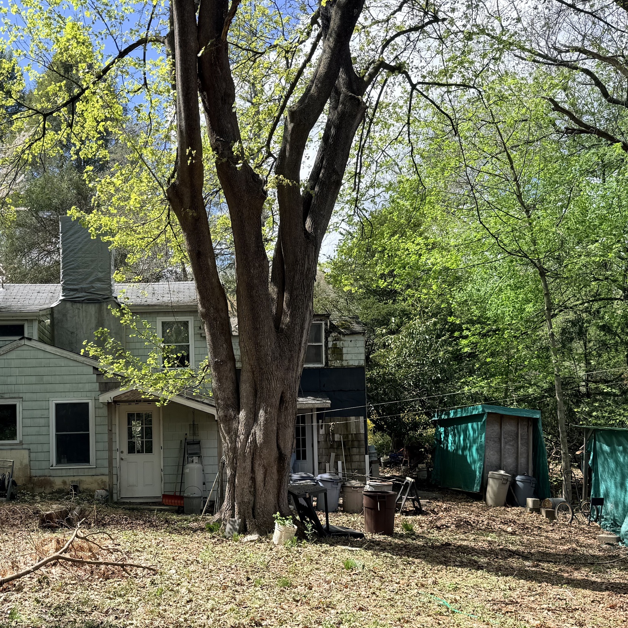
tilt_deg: +3.5
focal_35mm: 39
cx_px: 209
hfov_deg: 42.3
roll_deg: +1.3
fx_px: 800
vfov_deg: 42.3
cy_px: 418
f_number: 1.78
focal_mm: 6.76
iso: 80
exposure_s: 1/2000
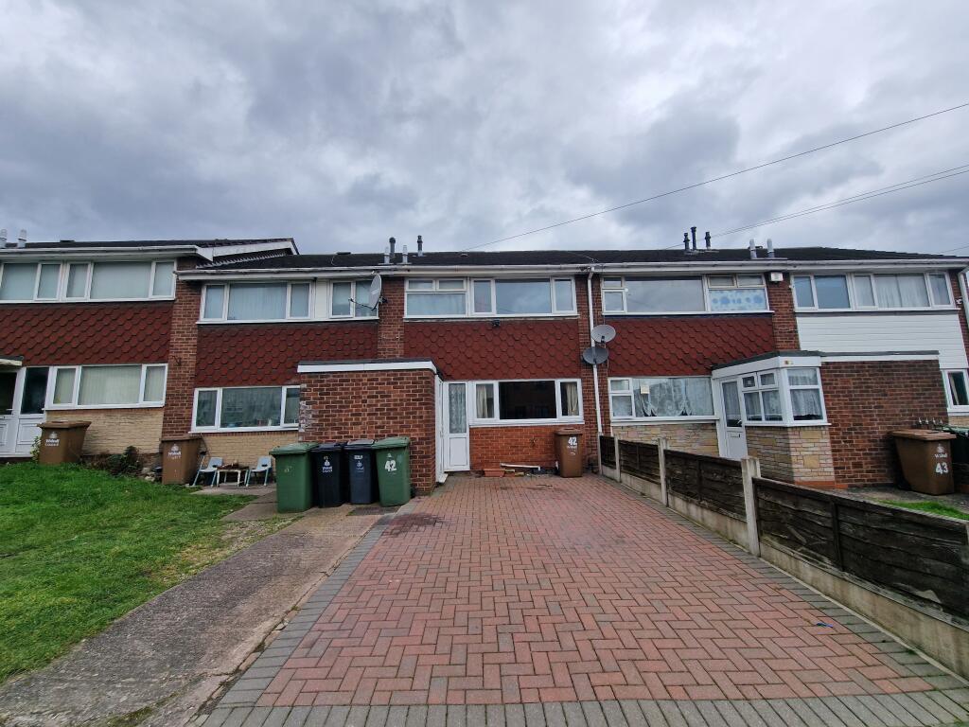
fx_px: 364
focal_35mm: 13
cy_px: 364
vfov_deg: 89.9
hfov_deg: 106.2
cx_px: 484
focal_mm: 2.2
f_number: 2.2
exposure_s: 1/1052
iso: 50
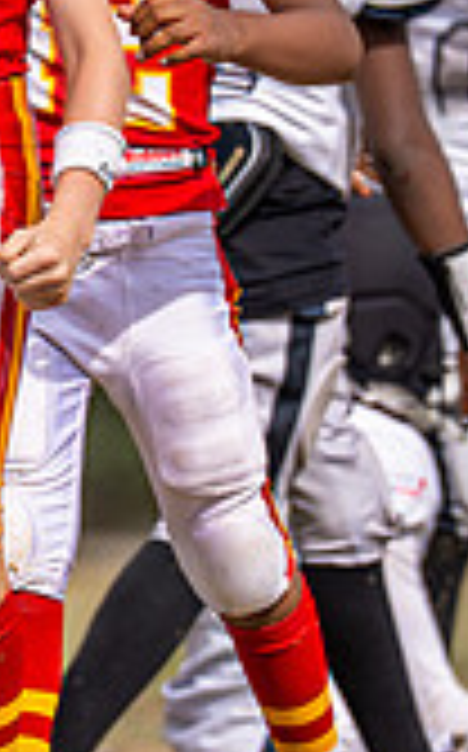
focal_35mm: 942
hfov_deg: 1.4
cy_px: 250
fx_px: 19273
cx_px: -65
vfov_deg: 2.2
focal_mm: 200
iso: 160
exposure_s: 1/6400
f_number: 2.8
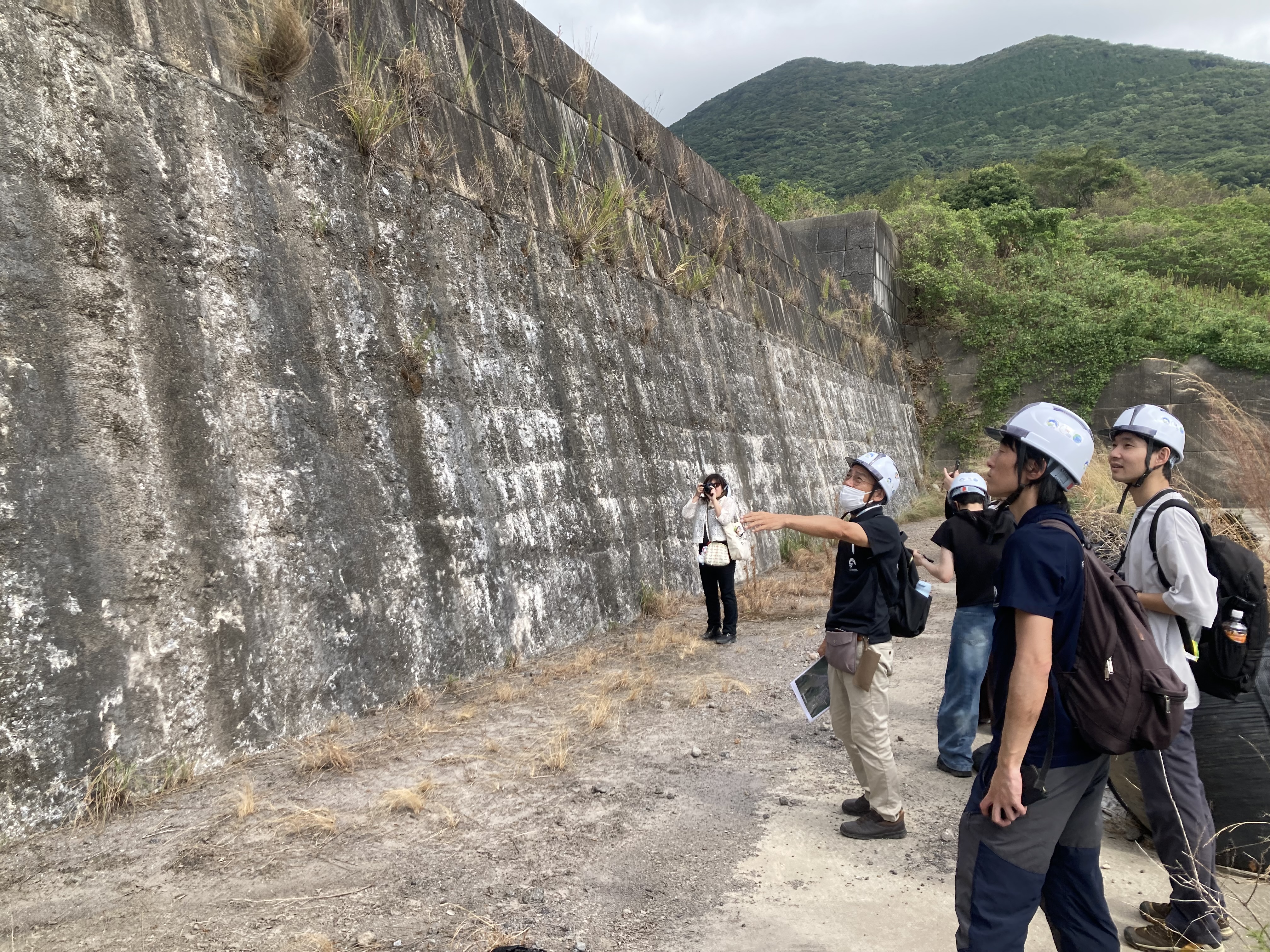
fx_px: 1027
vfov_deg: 49.7
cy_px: 476
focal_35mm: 28
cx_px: 635
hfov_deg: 63.4
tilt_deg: -1.9
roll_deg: +1.8
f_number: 1.8
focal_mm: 3.99
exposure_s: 1/1021
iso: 20
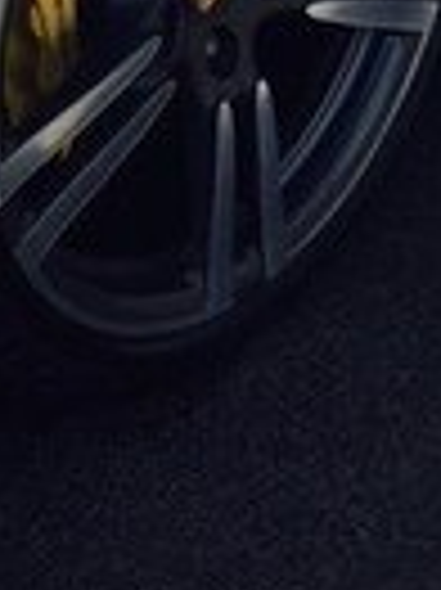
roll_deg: +5.7
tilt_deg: -22.2
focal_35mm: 110
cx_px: 180
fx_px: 1872
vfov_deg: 16.4
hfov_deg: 13.4
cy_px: -288
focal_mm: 4.15
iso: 32
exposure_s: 1/1980
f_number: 2.2
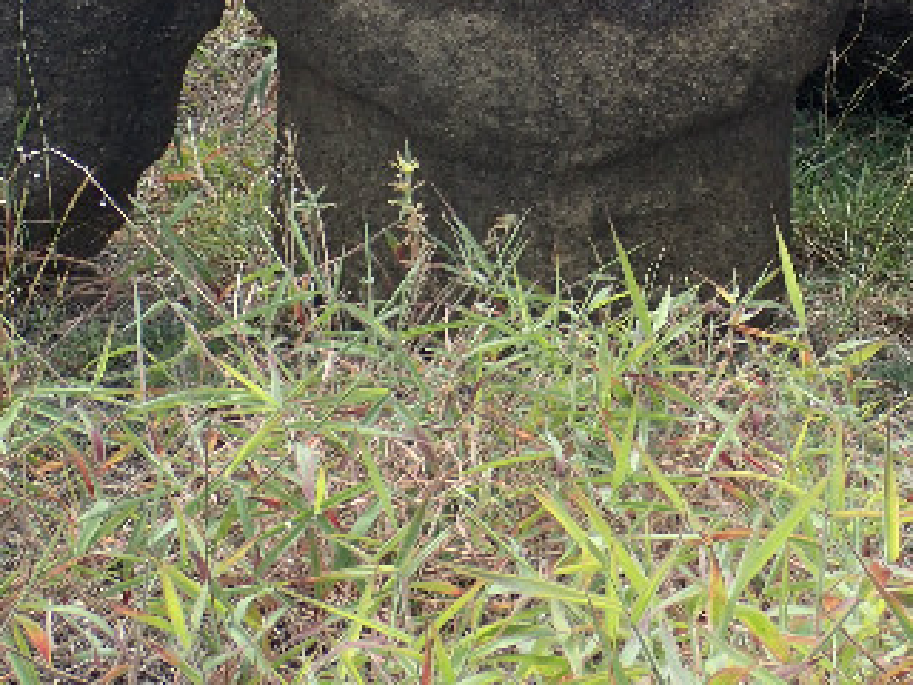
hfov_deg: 17.0
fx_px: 3033
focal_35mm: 115
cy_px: -168
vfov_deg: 12.5
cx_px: 676
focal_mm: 8.41
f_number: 4.5
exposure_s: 1/400
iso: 100
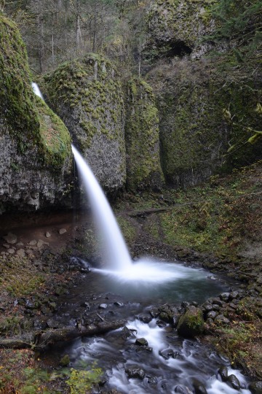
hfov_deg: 53.1
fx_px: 262
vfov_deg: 73.7
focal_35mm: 24
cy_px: 197
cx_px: 131
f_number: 22
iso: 125
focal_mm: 24
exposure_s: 2.5
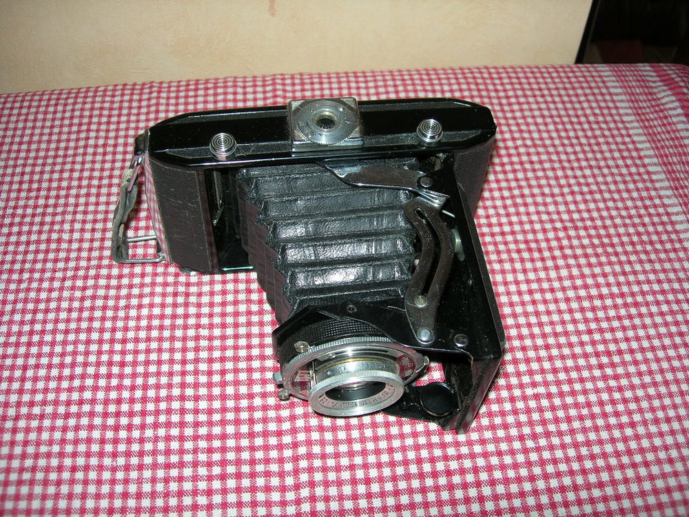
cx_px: 344
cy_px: 258
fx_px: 756
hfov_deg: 49.0
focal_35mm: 38
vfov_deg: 37.7
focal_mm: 7.8
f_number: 2.8
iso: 64
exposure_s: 1/60.1
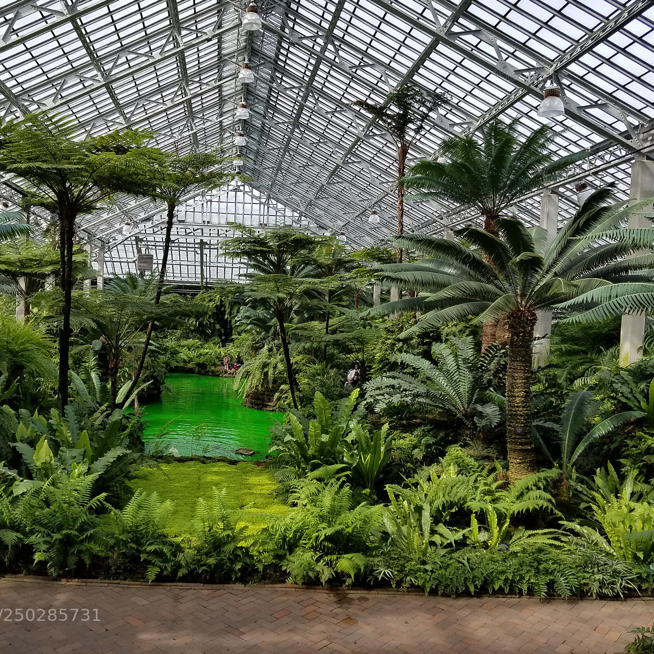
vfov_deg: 52.5
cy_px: 328
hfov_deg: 52.1
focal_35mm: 31
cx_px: 254
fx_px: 663
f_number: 1.7
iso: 50
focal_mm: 4.2
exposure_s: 1/1256
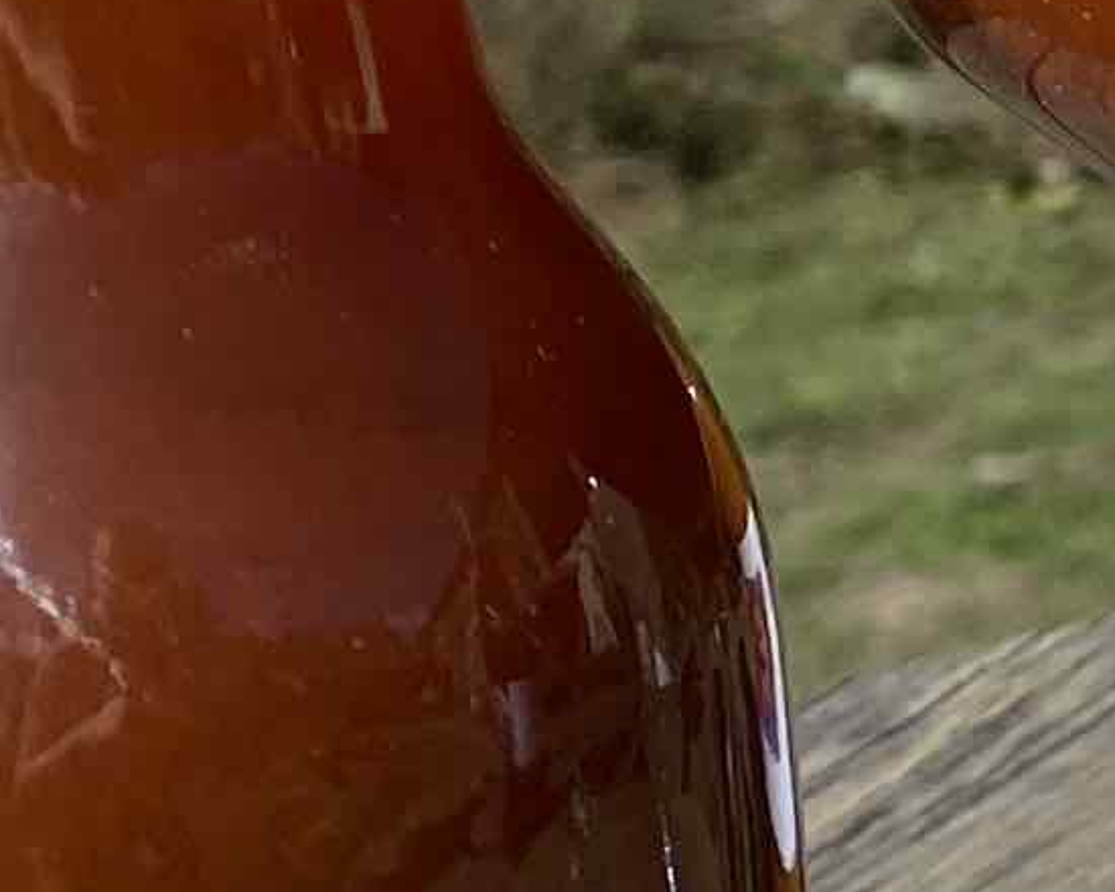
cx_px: 3406
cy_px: 377
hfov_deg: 8.6
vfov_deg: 8.3
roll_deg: -2.4
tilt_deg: -13.5
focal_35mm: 186
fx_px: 6138
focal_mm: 4.25
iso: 32
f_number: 1.8
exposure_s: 1/2967
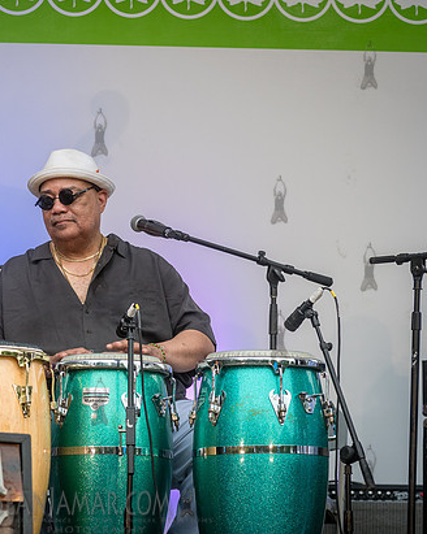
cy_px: 287
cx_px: 41
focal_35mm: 184
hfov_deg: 8.4
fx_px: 2911
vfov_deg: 10.5
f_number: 4.5
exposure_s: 1/500
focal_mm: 120
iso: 1000
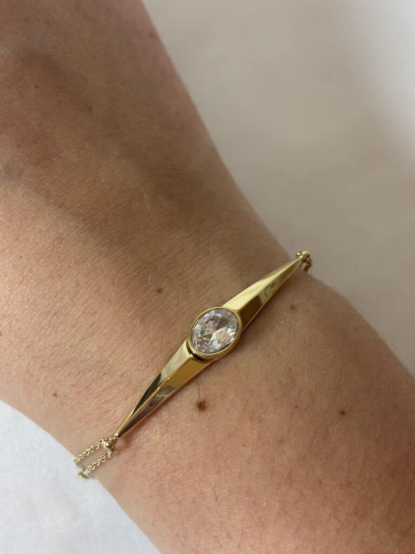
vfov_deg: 36.8
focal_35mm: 52
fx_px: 831
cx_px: 208
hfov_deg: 28.0
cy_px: 277
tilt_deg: -76.3
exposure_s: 1/100
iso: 50
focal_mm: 5.96
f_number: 1.6
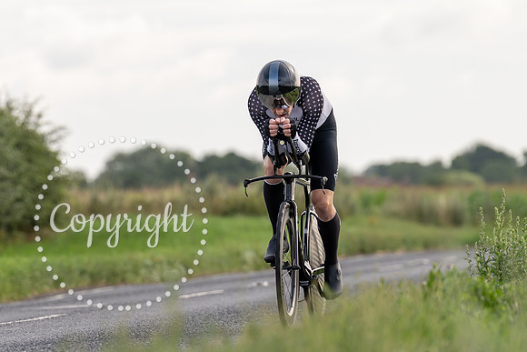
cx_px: 212
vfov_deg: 4.3
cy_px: 197
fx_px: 4690
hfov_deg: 6.4
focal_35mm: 320
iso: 100
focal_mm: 168
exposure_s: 1/1000
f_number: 3.2
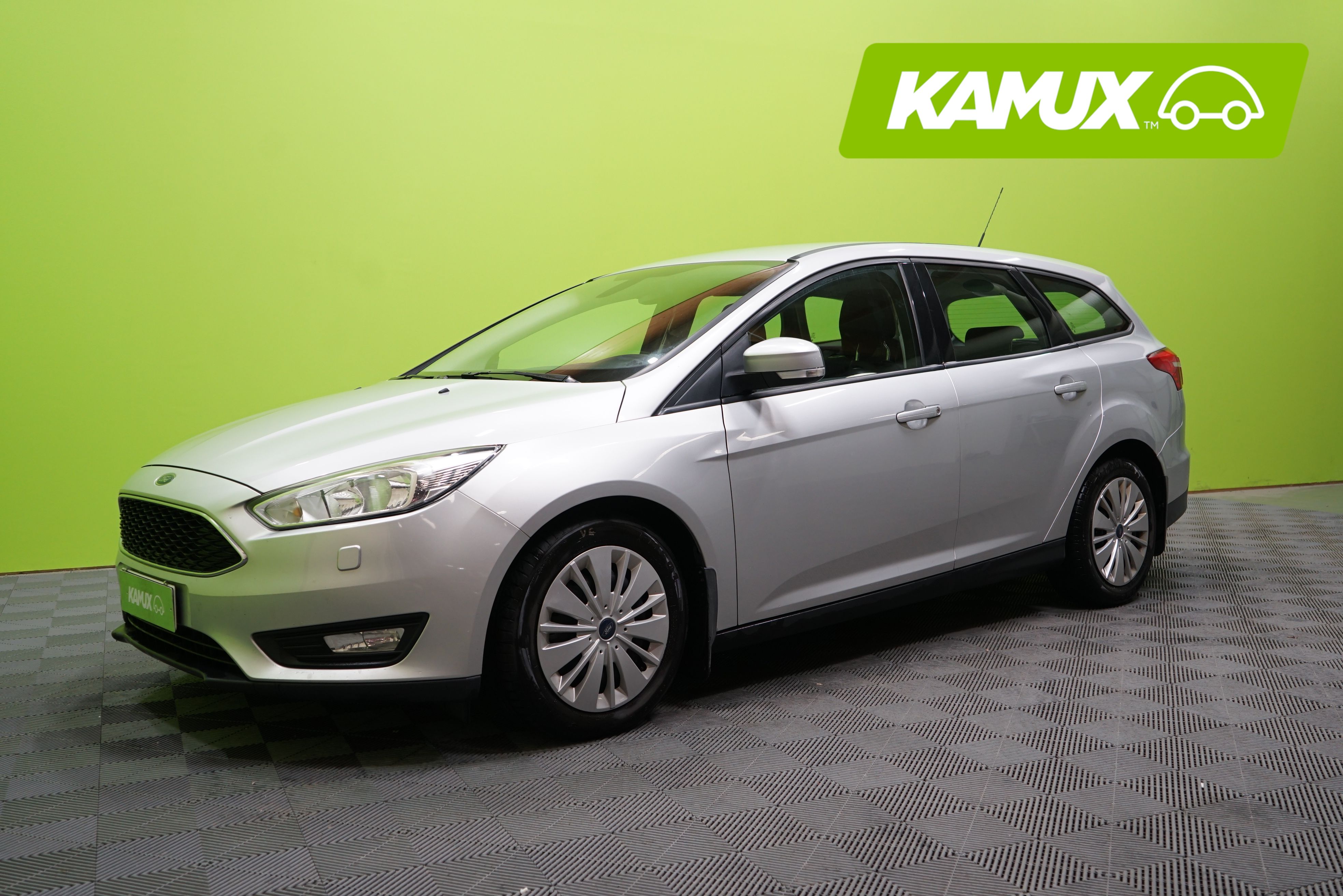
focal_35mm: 32
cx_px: 672
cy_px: 448
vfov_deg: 41.1
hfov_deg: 58.7
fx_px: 1194
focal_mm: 32
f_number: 4
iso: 640
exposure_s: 1/100
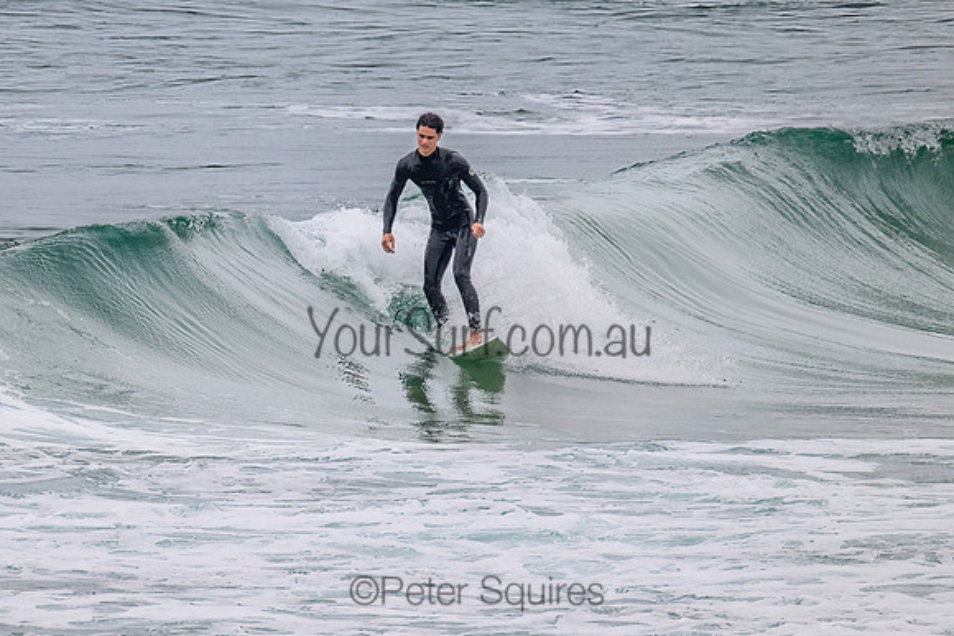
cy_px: 212
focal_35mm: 1037
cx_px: 303
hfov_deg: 2.0
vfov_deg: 1.3
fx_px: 27480
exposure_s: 1/2000
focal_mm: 760
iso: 640
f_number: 11
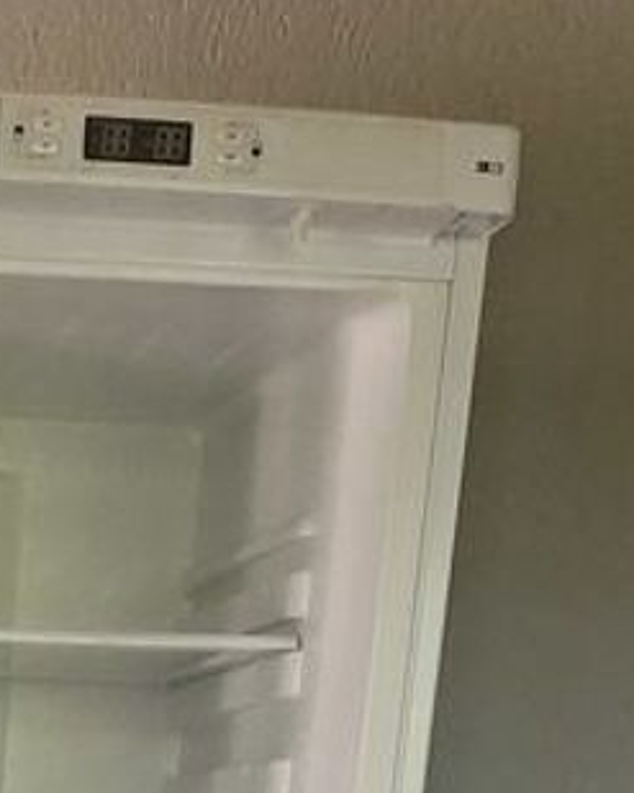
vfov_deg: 15.3
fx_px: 2276
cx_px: -234
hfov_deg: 15.0
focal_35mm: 97
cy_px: 1644
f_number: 1.8
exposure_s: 1/25
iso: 250
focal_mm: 5.54
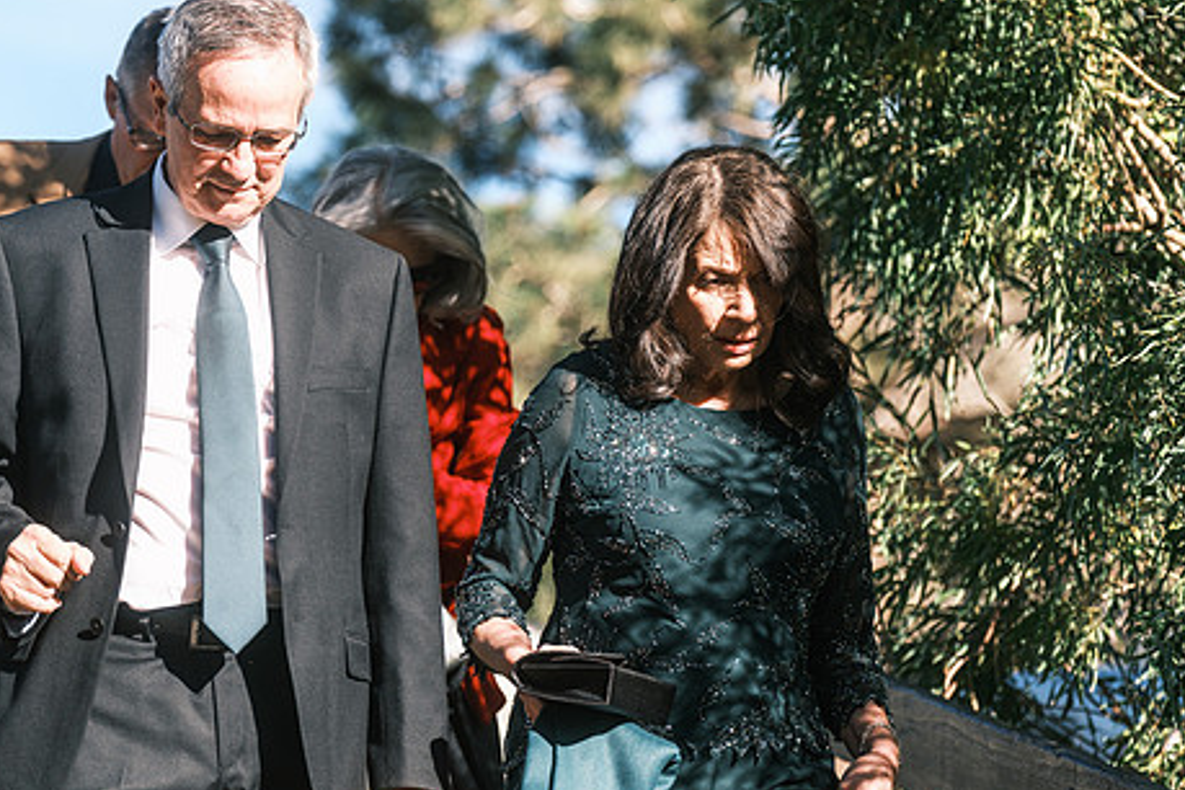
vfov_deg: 8.0
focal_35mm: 172
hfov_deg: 11.9
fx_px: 5661
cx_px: 547
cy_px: 378
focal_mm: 90.6
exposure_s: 1/1250
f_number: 2.8
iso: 200
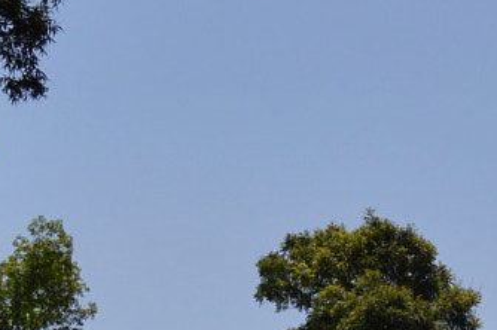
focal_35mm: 158
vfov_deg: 8.5
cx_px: 606
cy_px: 434
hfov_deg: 12.7
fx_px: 2179
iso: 200
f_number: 4.5
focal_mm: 22
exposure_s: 1/4000
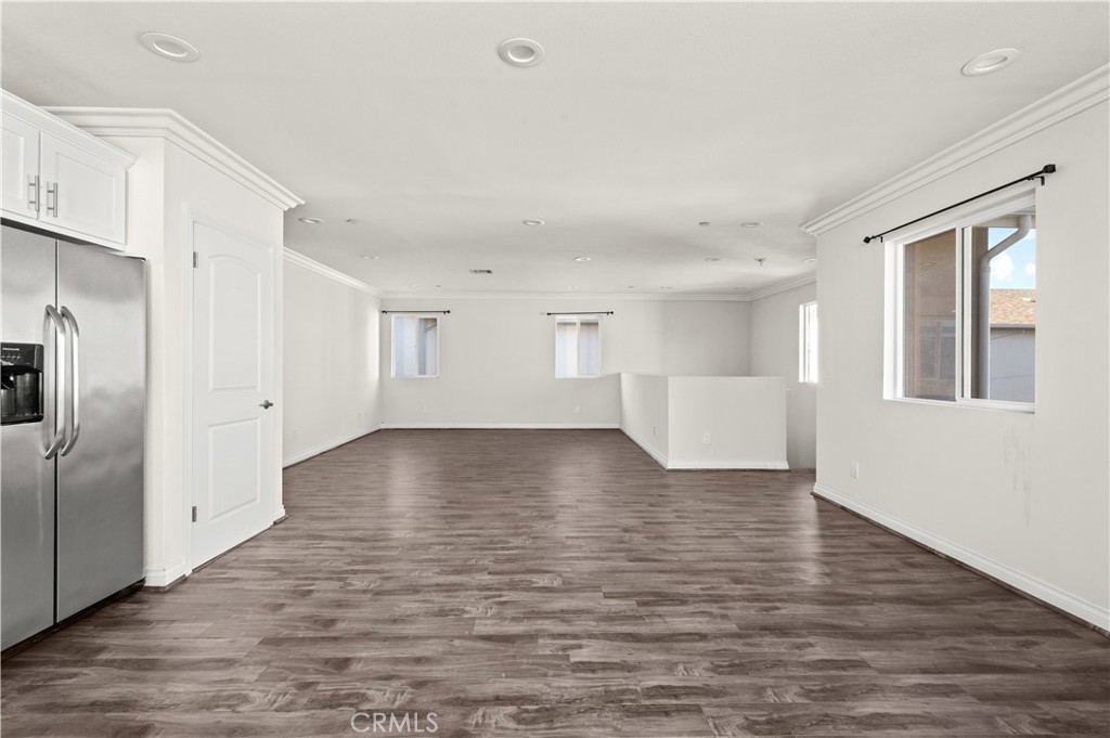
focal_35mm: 16
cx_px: 555
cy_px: 369
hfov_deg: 96.8
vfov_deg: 73.7
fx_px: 493
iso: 200
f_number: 10
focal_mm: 16
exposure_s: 1/6
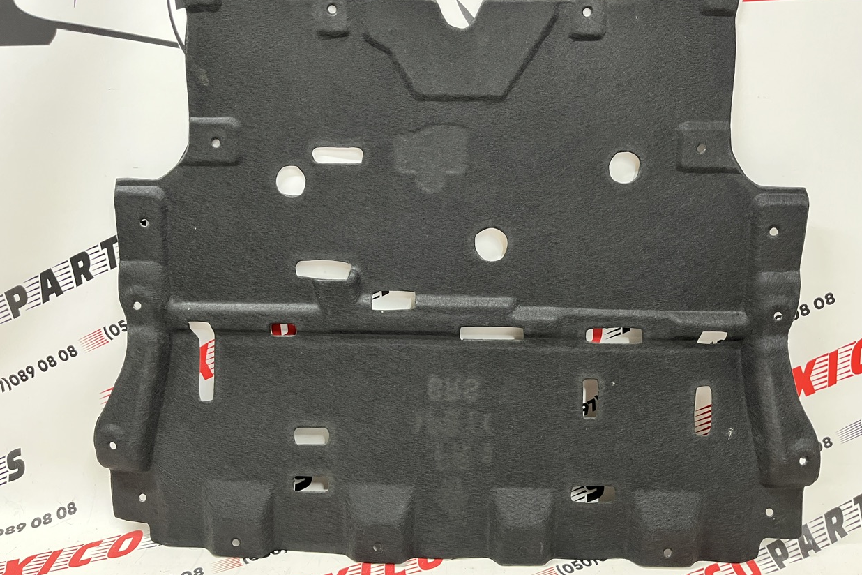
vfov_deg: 46.4
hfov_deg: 65.5
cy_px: 283
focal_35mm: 28
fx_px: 670
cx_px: 434
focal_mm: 5.1
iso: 250
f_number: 1.6
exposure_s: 1/50
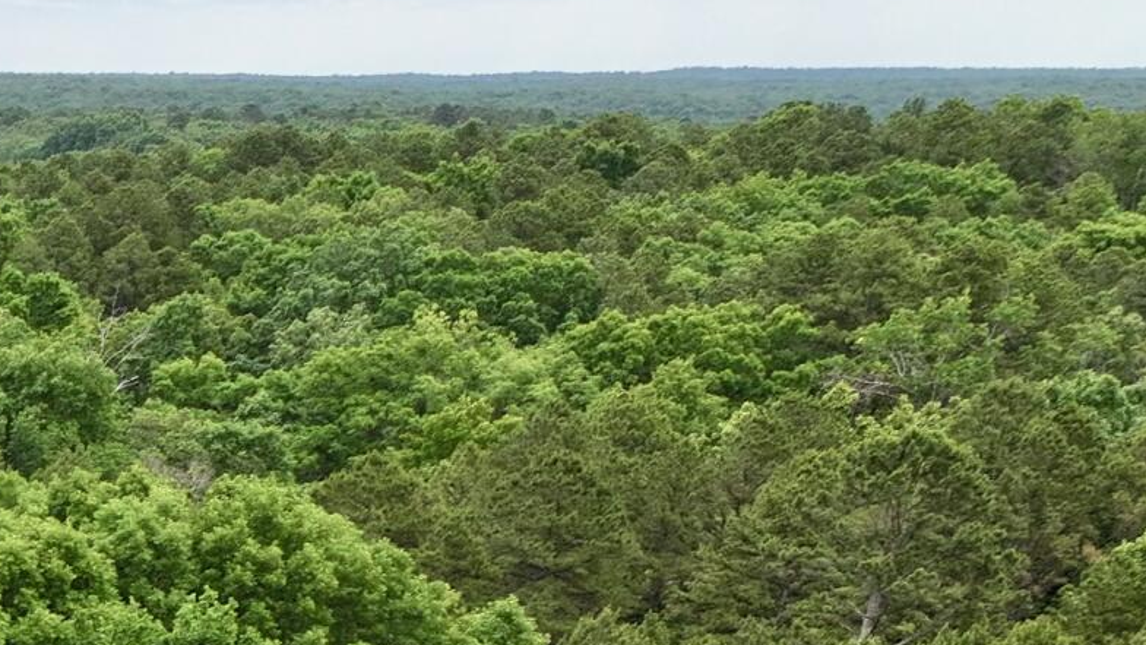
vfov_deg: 10.4
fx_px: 3039
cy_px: 1573
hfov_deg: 16.9
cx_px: -1033
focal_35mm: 100
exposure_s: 1/800
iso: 150
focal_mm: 12.29
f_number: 2.8
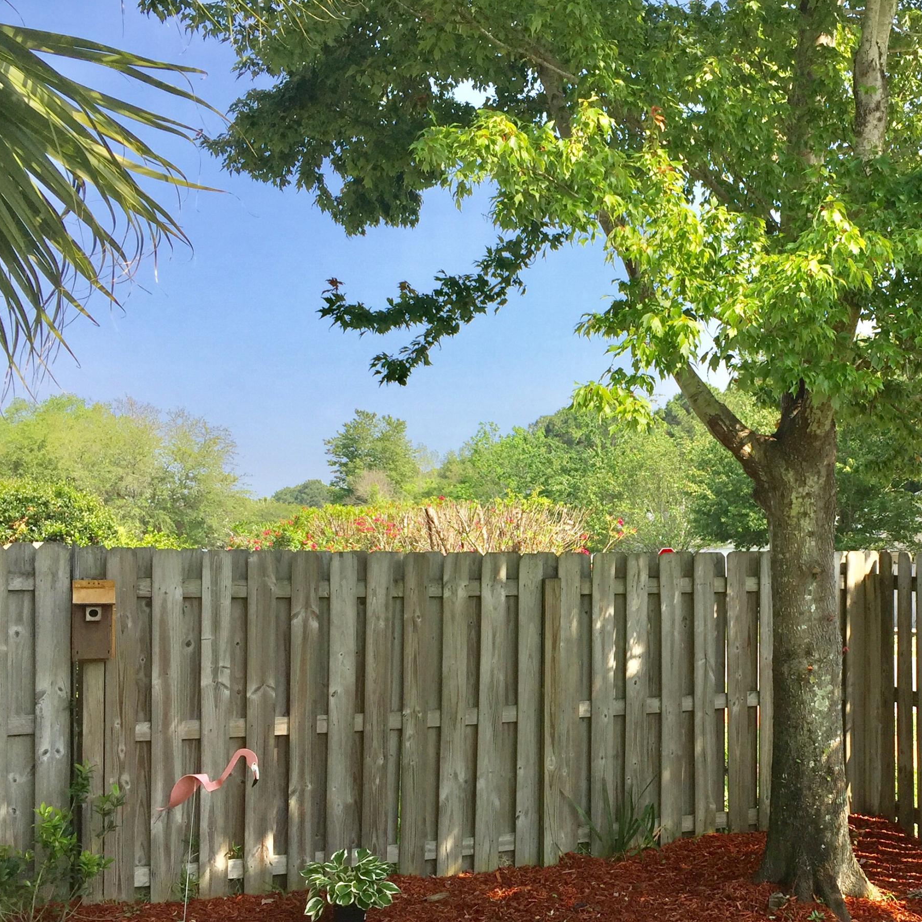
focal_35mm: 43
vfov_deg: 39.0
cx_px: 713
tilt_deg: -0.1
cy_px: 562
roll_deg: -0.4
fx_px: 1296
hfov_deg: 38.0
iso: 32
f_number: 2.2
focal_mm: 4.15
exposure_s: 1/942
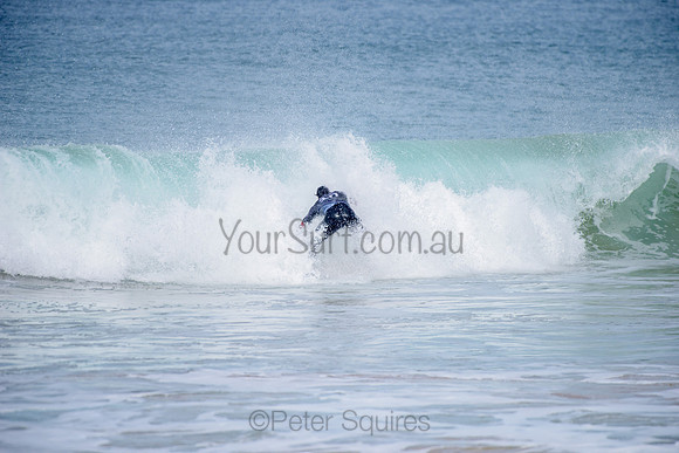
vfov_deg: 2.8
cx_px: 340
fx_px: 9432
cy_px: 226
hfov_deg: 4.1
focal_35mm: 500
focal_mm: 500
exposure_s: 1/2000
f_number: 5.6
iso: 250
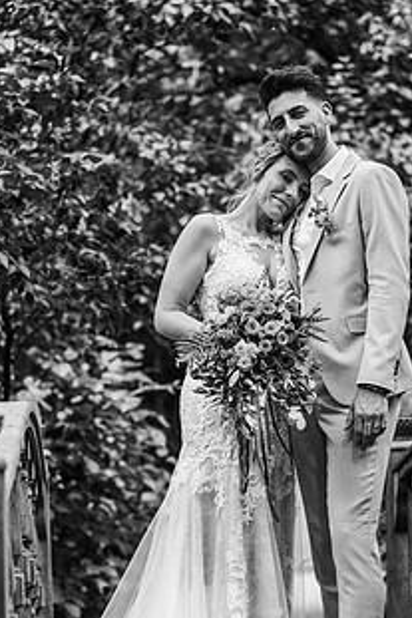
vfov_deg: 16.6
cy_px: 429
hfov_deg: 11.1
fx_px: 2114
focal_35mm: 123
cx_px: 238
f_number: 2.2
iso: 100
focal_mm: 85
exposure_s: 1/2000
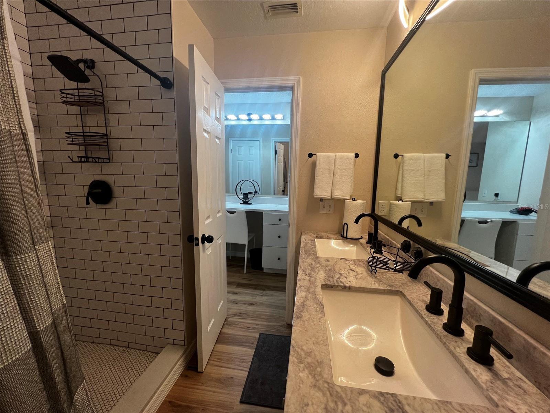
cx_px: 275
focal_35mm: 13
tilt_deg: -7.0
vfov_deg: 89.9
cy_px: 206
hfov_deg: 106.2
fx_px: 207
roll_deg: -1.0
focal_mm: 1.57
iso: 200
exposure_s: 1/120
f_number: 1.8
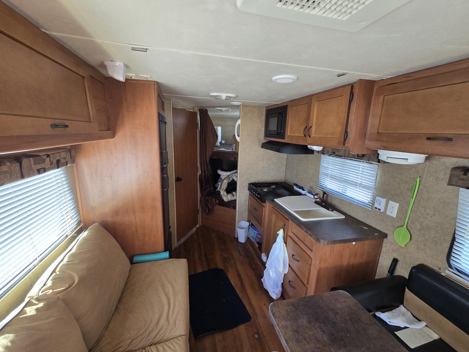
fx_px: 176
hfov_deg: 106.2
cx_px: 234
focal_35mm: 13
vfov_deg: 89.9
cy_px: 176
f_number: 2.2
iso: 100
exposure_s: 1/60
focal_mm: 2.2
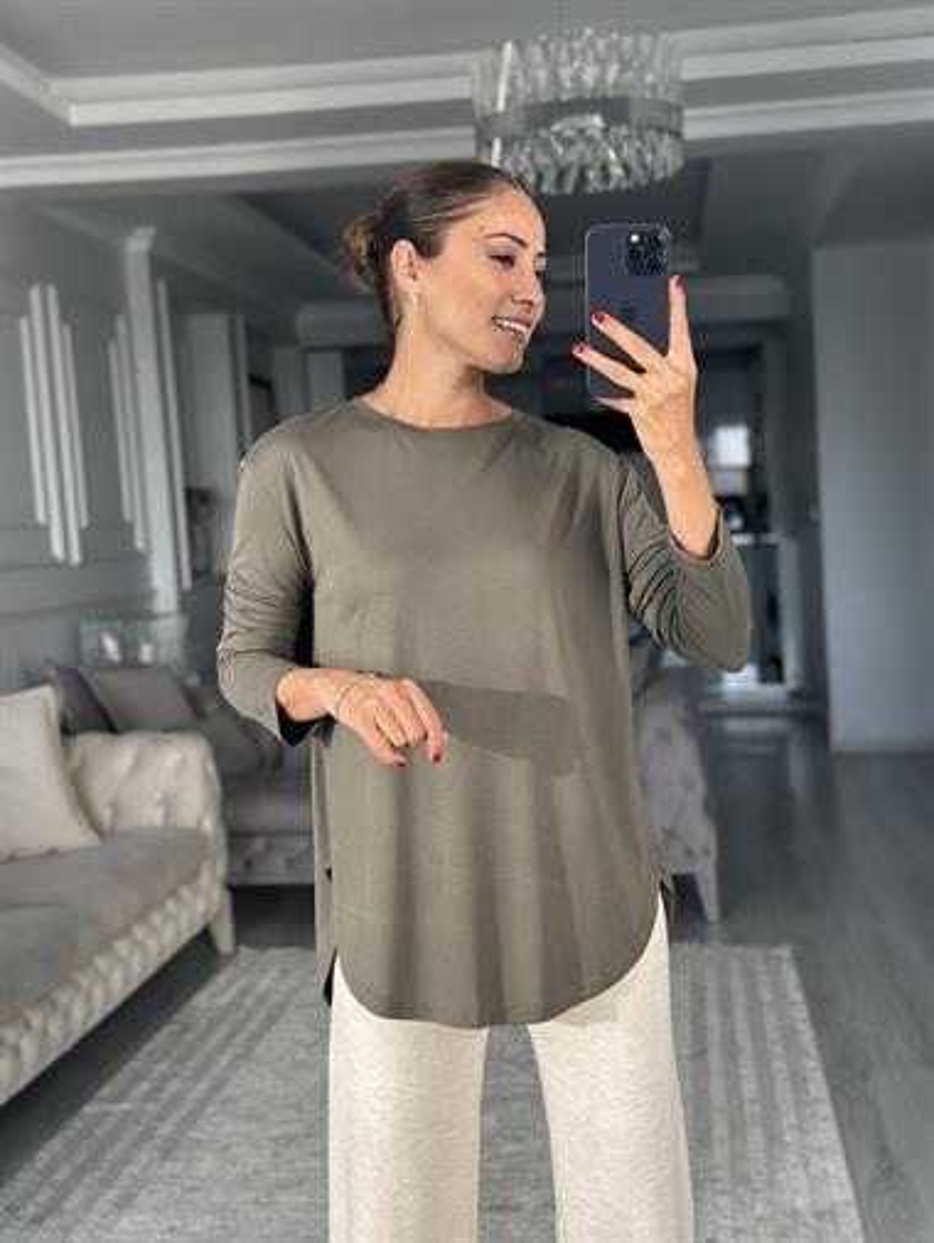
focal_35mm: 48
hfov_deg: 30.3
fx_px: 1725
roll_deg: +4.0
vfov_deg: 39.6
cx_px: 467
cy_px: 622
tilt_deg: -18.7
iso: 100
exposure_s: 1/171
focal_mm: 6.86
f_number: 1.78
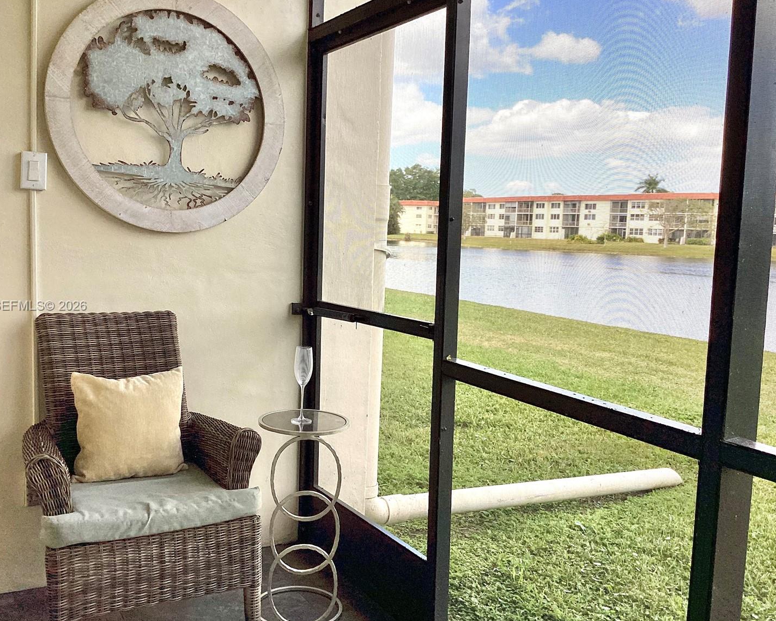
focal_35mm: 34
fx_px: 781
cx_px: 353
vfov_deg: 43.4
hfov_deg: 52.8
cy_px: 306
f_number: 2.4
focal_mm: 3.3
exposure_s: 1/539
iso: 25
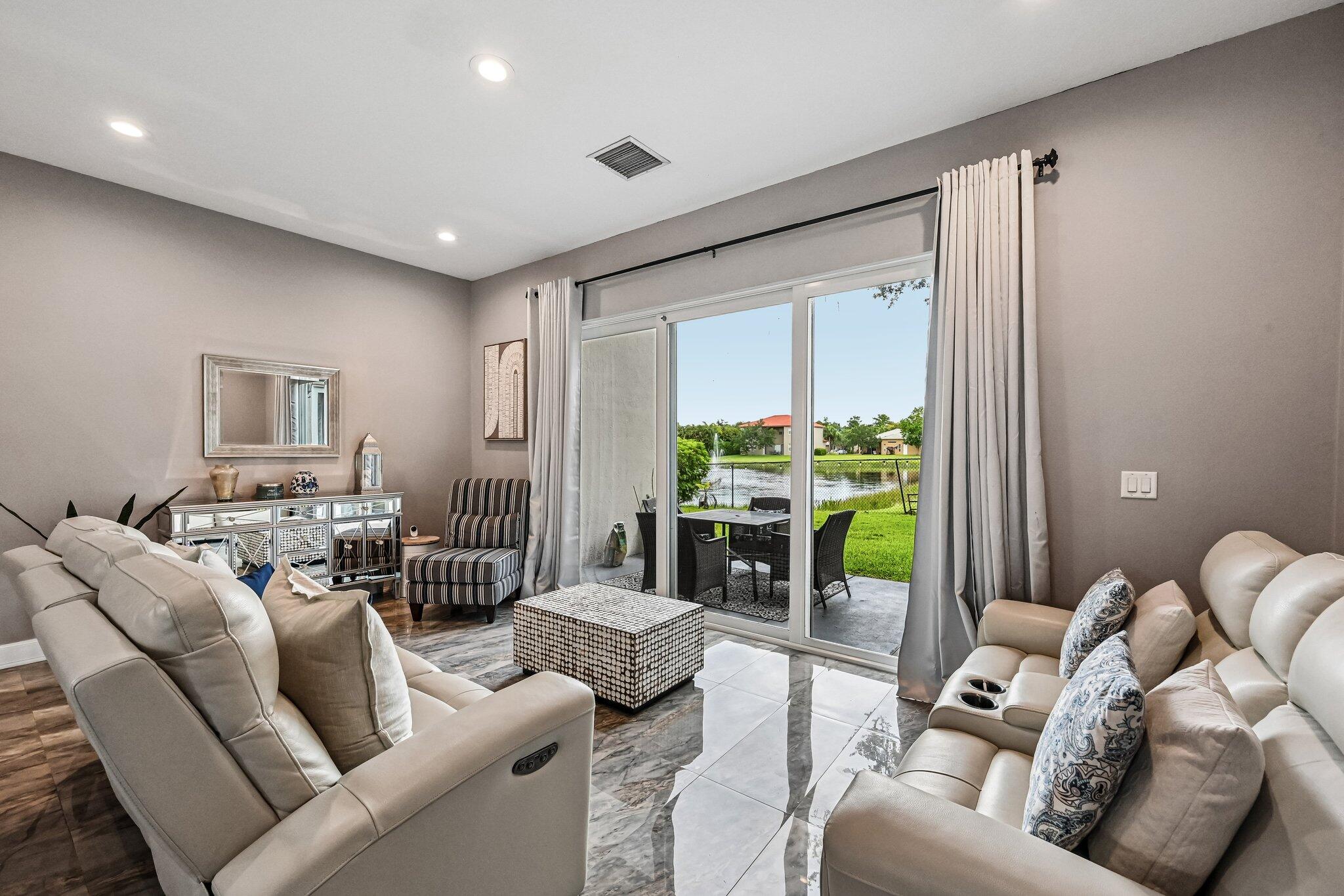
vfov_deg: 81.2
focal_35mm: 14
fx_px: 523
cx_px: 672
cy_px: 448
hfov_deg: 104.3
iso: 3200
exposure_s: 1/800
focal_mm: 14
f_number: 8
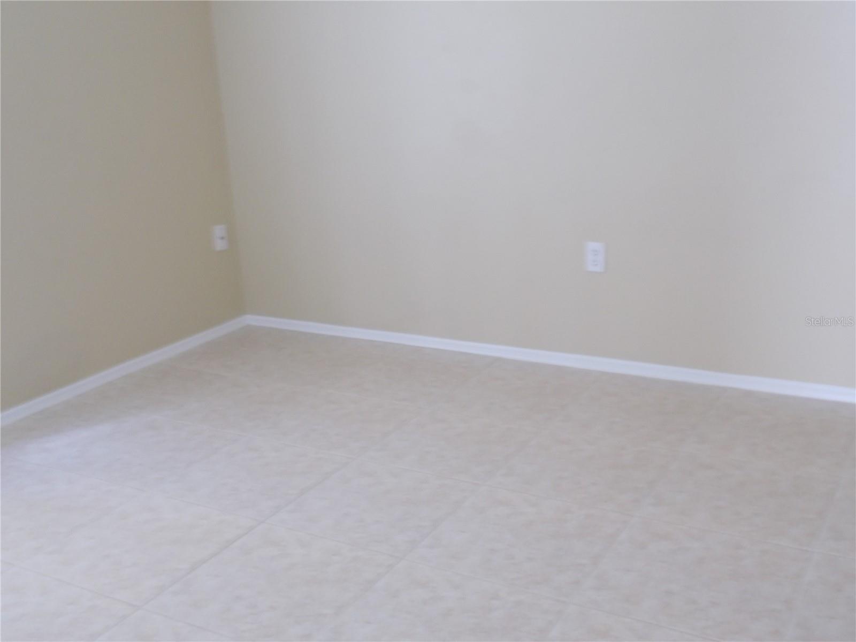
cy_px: 321
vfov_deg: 36.8
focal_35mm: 39
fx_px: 964
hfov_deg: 47.9
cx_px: 428
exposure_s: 1/5
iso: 200
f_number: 3.9
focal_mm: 6.9
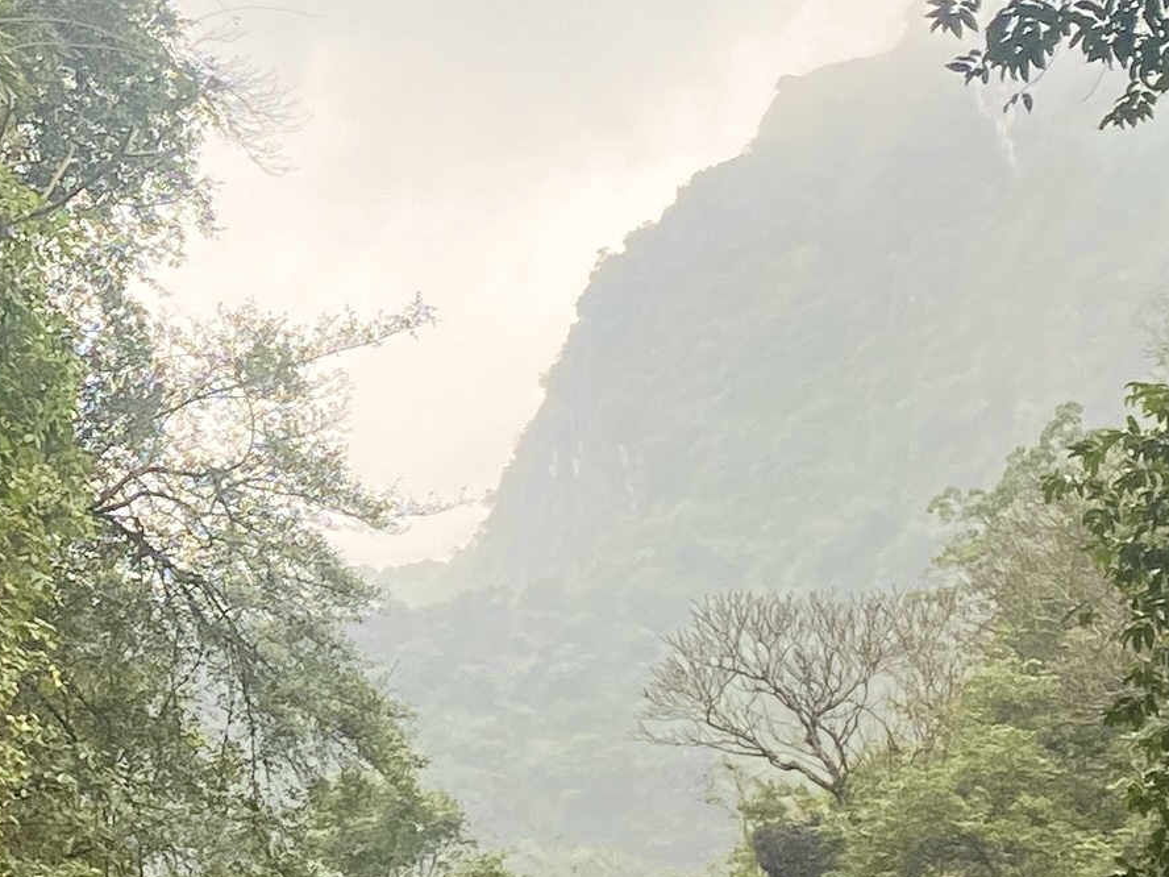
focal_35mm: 118
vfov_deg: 12.6
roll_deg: +2.0
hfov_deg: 16.2
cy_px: 420
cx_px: -146
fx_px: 3985
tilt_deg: +6.2
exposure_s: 1/409
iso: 32
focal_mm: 4.25
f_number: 1.8
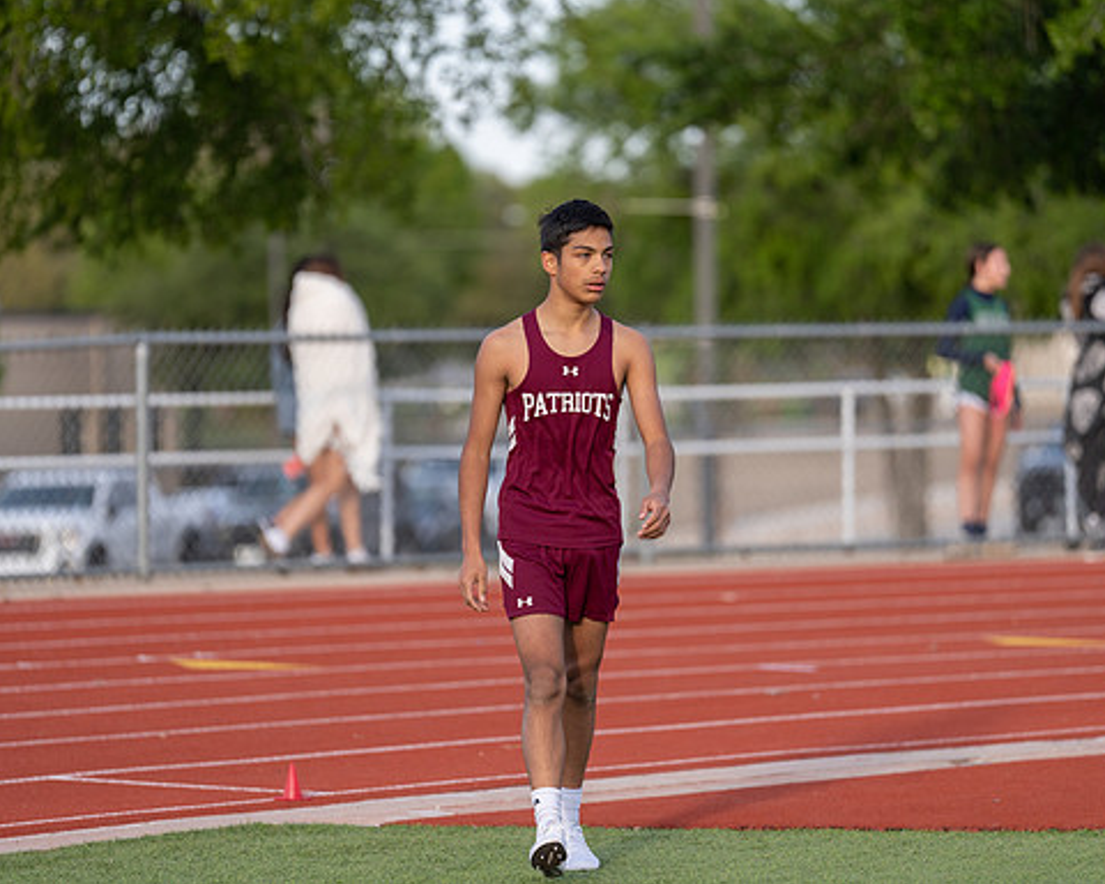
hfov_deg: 8.5
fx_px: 7424
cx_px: 573
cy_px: 441
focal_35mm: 227
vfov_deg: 6.8
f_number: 2.8
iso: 200
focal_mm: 200
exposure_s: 1/1250
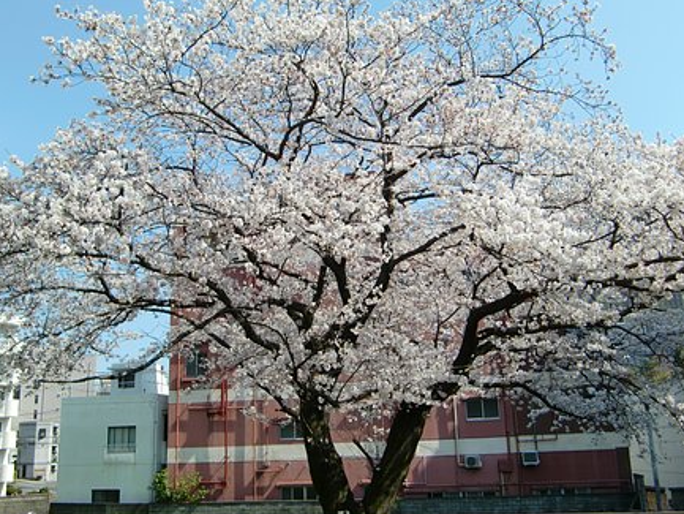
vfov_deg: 36.8
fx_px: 771
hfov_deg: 47.9
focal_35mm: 39
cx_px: 338
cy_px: 251
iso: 64
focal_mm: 5.8
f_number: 2.7
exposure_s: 1/1000
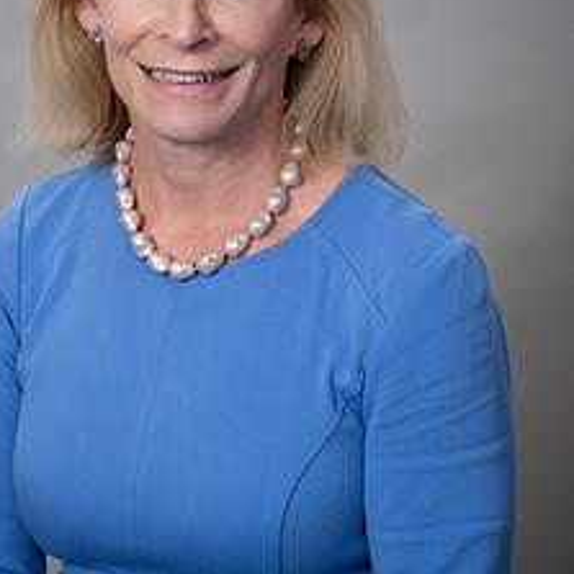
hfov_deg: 11.9
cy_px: 208
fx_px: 2739
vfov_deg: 12.0
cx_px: 193
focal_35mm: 146
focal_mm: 85
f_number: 7.1
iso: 250
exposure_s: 1/100
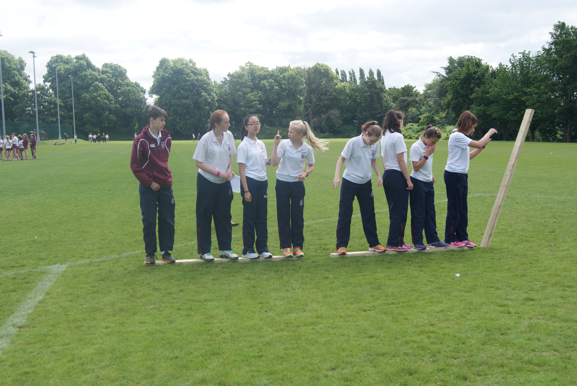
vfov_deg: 16.6
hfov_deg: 24.6
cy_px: 193
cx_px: 288
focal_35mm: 82
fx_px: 1324
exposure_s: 1/200
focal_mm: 55
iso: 100
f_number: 8
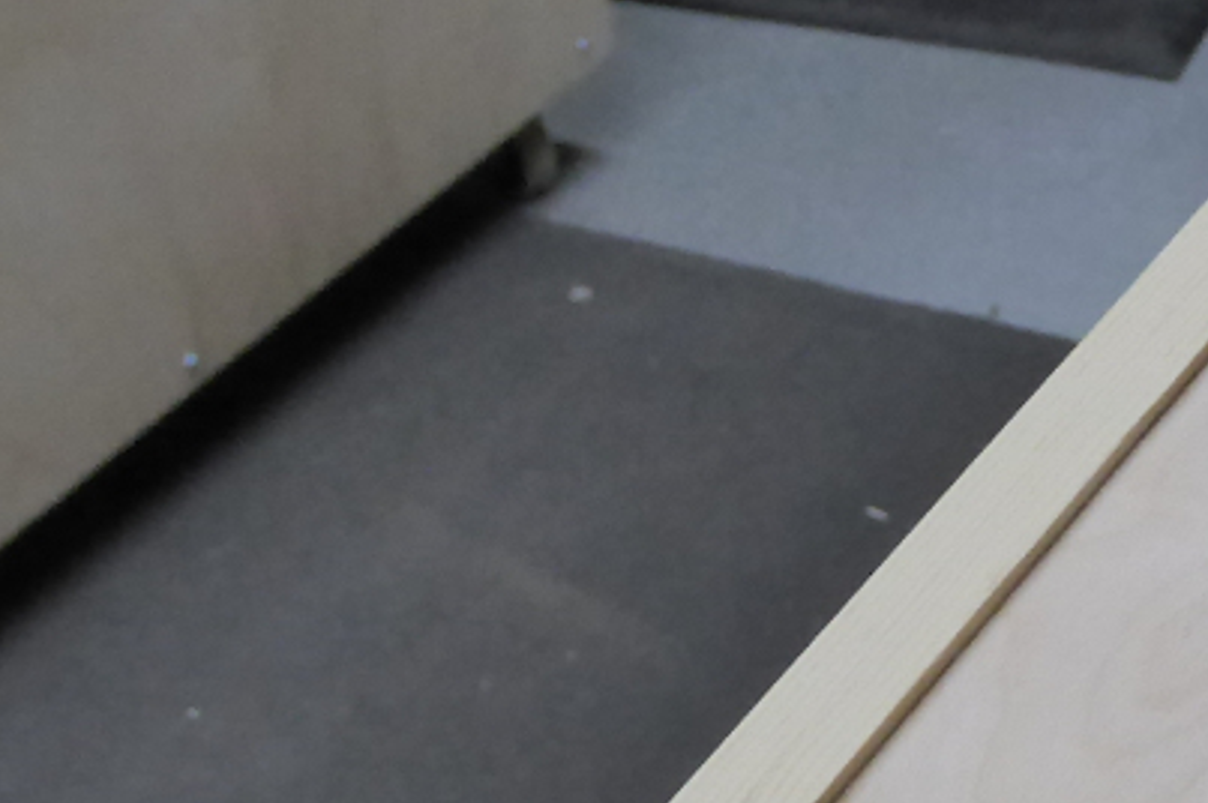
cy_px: 857
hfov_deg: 15.3
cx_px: 1374
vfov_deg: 10.4
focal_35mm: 130
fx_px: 4359
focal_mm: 5.4
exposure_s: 1/100
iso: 320
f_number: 3.5
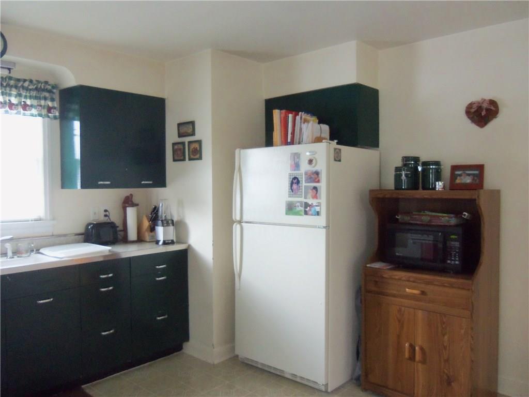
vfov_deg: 49.7
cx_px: 264
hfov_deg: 63.4
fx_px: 428
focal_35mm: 28
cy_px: 198
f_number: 3.9
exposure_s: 1/20
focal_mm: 5.1
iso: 400
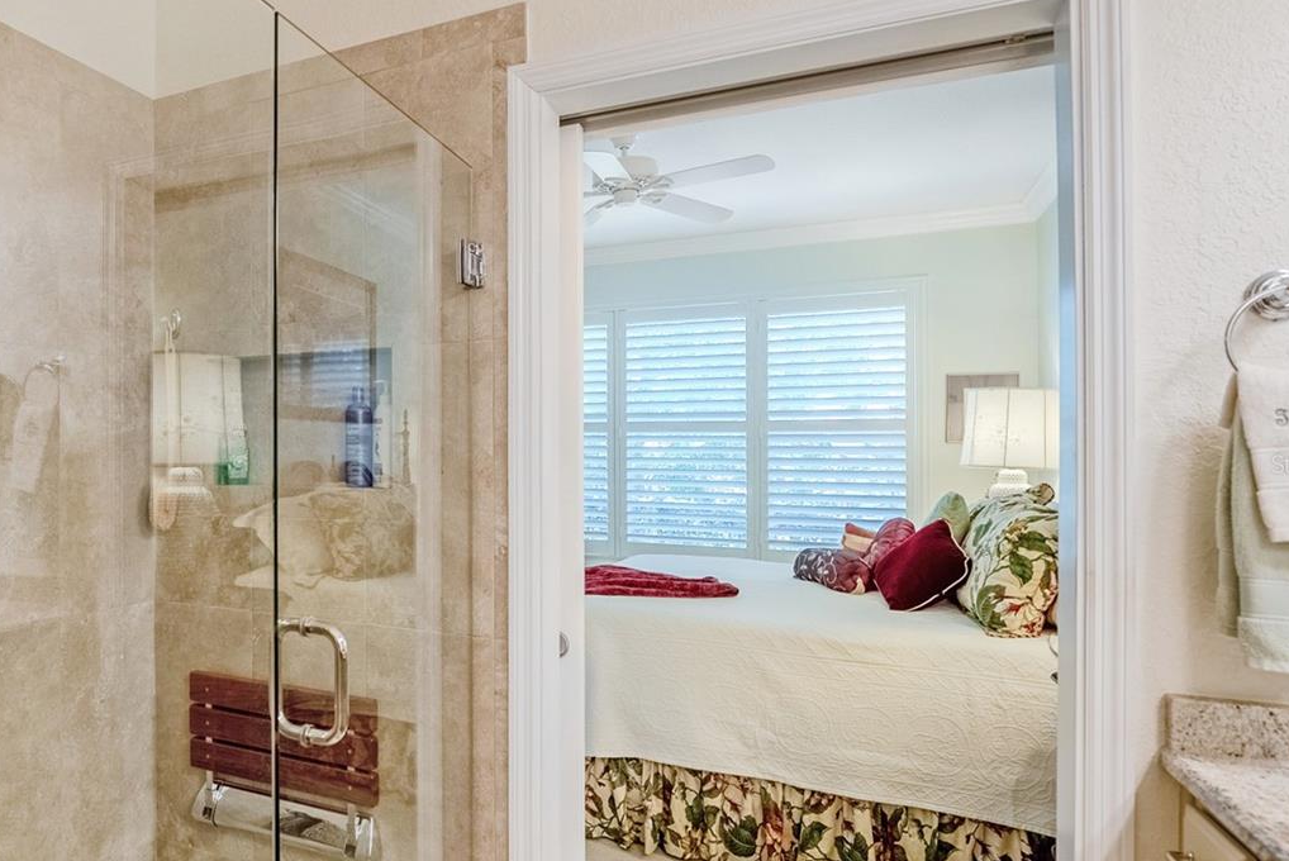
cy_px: 463
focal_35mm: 22
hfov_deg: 74.6
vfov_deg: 57.2
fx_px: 788
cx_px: 371
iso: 1600
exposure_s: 1/2500
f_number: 3.5
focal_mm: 14
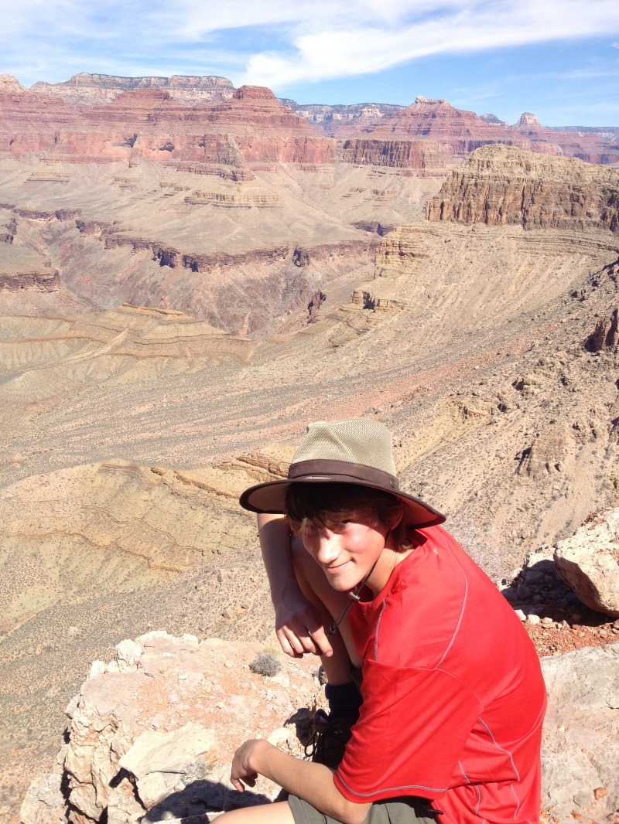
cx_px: 310
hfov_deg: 40.7
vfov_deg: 52.6
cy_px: 412
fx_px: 834
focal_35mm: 35
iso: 50
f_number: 2.4
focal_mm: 4.28
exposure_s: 1/1453
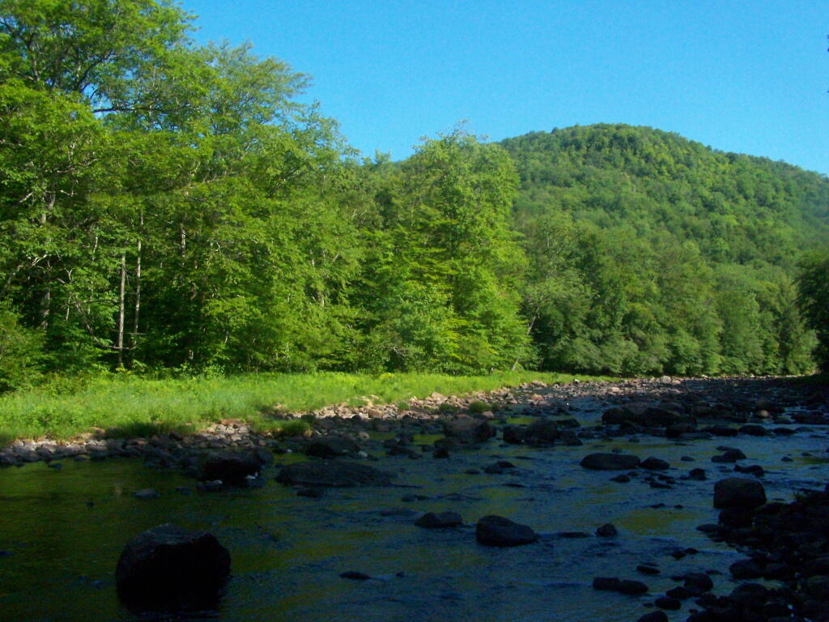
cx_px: 414
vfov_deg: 37.7
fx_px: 910
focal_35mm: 38
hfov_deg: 49.0
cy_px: 311
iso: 400
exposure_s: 1/1000
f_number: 5.6
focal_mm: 6.3
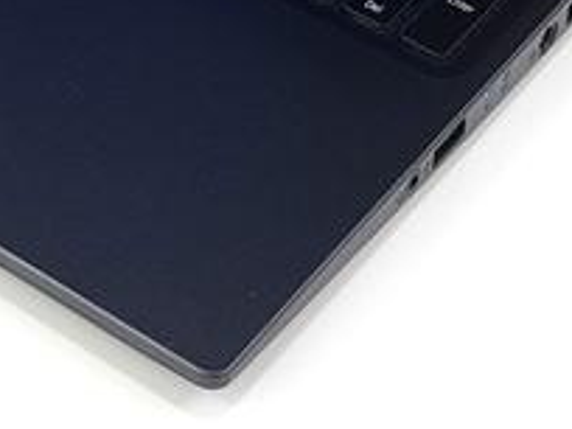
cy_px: -356
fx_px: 3107
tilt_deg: -40.0
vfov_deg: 7.6
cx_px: -140
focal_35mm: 188
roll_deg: +2.6
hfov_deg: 10.3
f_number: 1.78
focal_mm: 6.76
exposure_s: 1/100
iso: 50
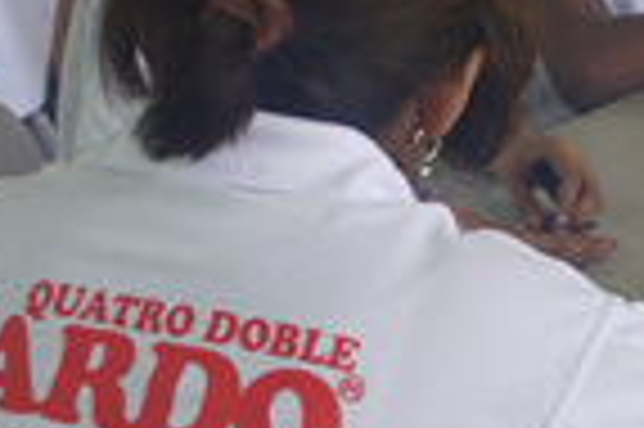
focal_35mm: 149
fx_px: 2662
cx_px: 761
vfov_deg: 9.2
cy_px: 99
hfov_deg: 13.4
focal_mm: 16
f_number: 3.7
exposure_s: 1/30
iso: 200
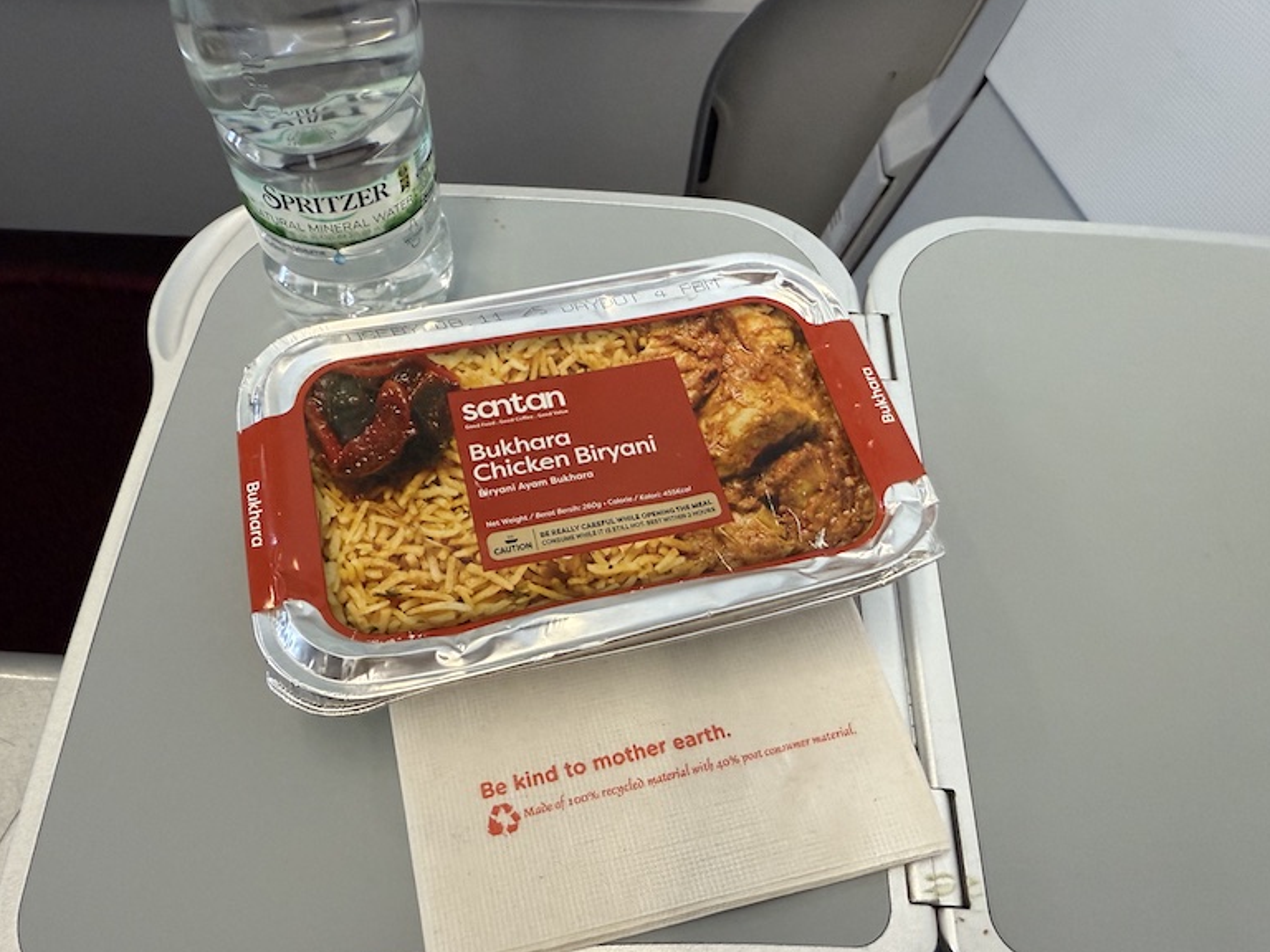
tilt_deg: -55.8
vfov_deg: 54.9
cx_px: 618
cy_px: 481
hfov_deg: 69.4
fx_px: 917
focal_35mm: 25
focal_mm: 2.22
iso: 250
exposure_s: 1/52
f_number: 2.2
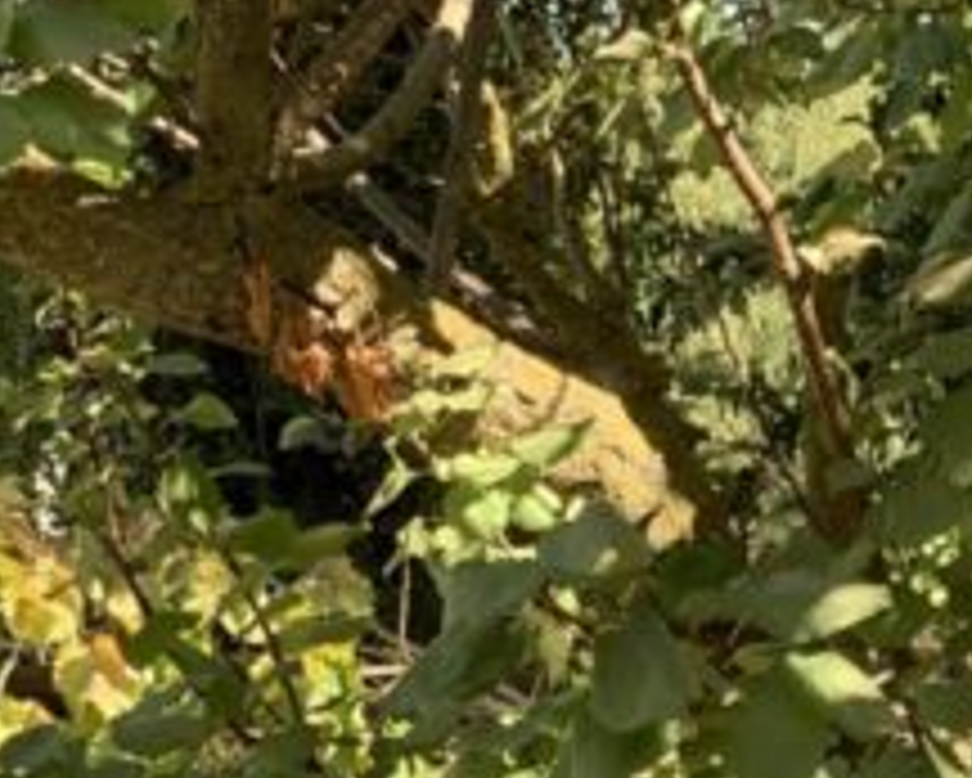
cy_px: 1288
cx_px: 1228
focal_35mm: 204
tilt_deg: -5.5
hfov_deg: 9.3
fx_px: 5871
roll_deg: -0.2
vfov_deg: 7.4
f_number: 2.4
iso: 16
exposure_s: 1/124
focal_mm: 6
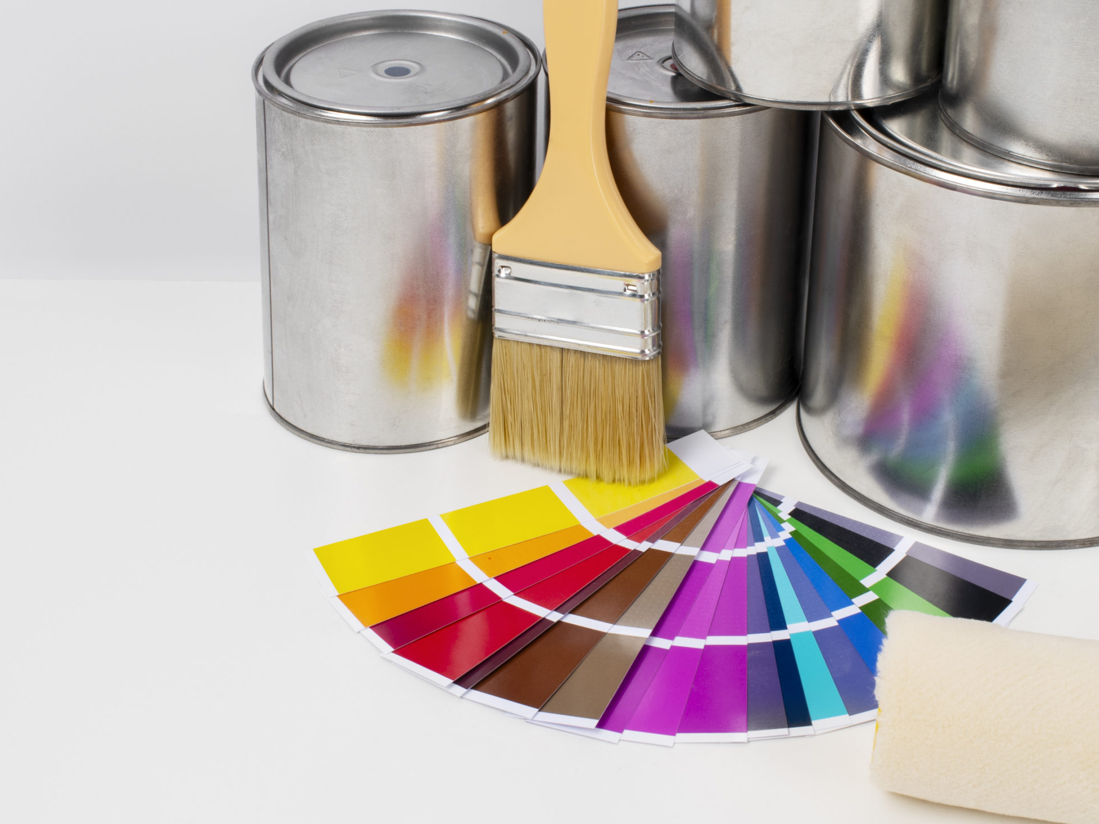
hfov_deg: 29.0
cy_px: 419
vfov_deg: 21.9
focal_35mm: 67
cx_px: 603
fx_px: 2127
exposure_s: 1/100
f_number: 18
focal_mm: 35
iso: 200
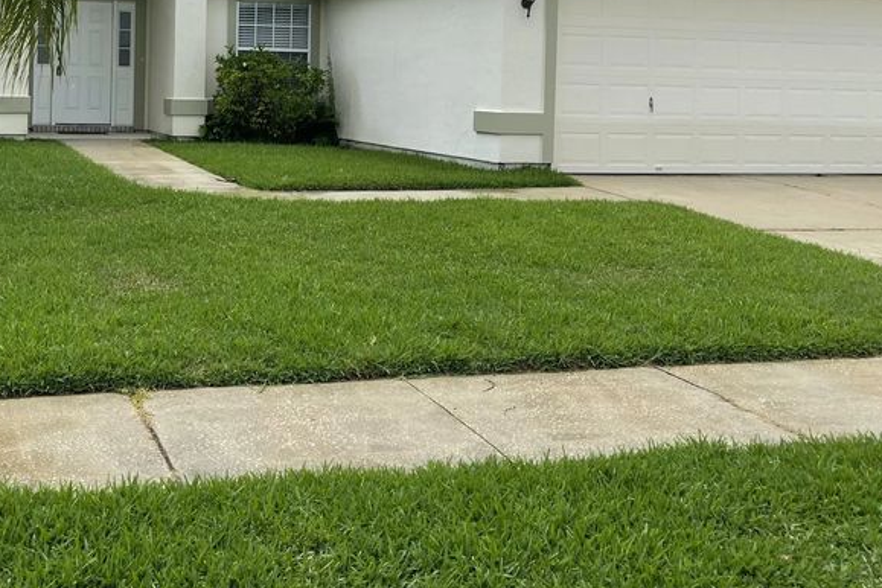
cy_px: 78
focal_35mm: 46
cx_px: 282
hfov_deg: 42.1
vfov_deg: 28.3
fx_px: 1127
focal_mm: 5.1
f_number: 1.6
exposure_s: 1/1976
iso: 32
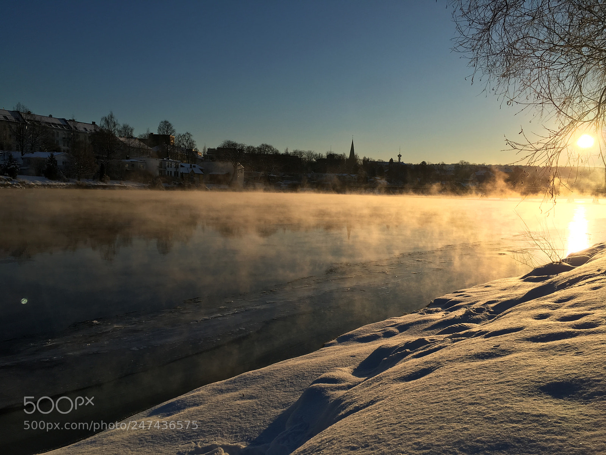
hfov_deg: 61.7
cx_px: 303
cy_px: 228
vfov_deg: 48.2
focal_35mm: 29
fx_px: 508
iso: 25
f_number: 2.2
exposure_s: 1/2849
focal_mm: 4.15
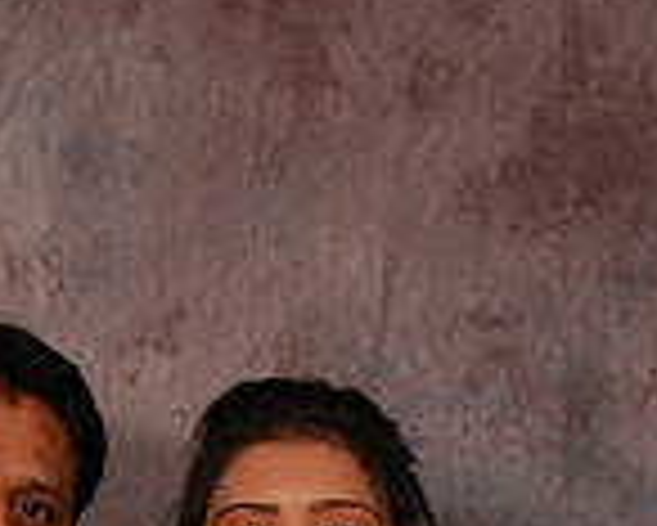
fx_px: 2607
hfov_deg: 14.3
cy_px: 1277
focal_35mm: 134
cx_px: 428
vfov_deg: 10.0
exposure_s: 1/200
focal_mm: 24
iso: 400
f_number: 5.6
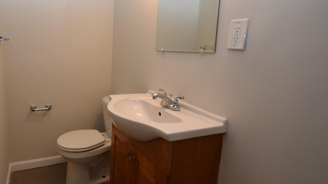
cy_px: 75
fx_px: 191
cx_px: 107
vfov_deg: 51.2
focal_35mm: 22
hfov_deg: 78.3
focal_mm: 10
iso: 560
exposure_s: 1/200
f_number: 4.5
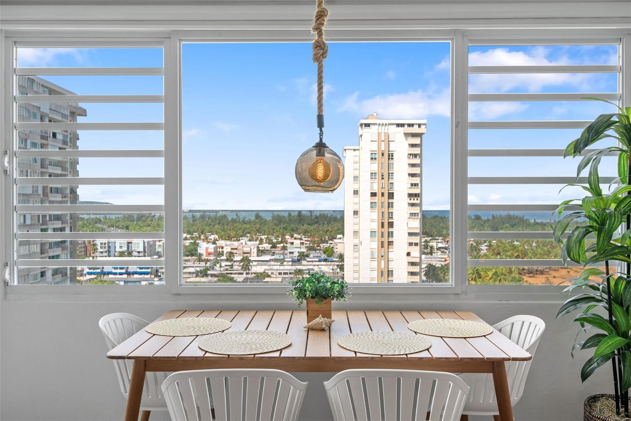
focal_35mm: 31
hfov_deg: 60.3
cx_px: 316
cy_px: 210
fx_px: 543
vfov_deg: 42.3
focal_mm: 31
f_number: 8
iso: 320
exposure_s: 1/60
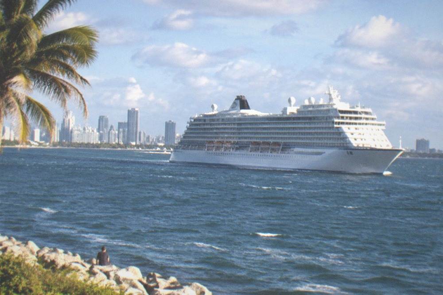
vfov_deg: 53.1
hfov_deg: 73.8
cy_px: 148
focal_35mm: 24
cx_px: 222
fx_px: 295
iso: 500
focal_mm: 24
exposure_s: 1/200
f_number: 11
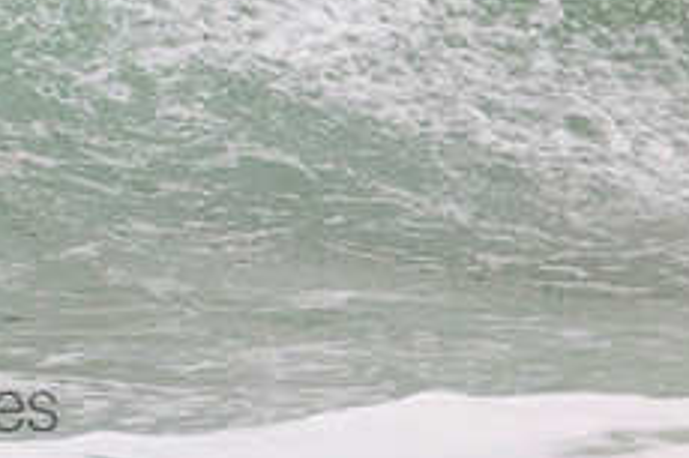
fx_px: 52478
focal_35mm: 2744
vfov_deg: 0.5
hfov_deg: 0.8
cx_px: -342
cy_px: -202
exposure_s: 1/2000
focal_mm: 800
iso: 1800
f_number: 11
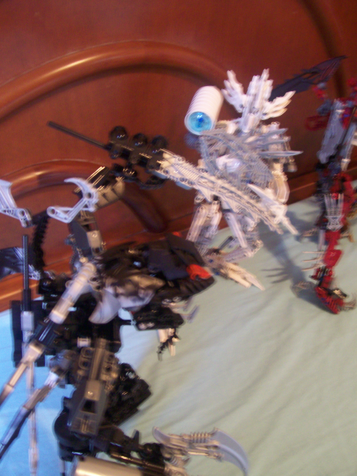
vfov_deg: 51.4
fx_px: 495
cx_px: 178
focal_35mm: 36
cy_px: 238
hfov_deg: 39.7
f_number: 2.7
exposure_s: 1/4
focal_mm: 6
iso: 160
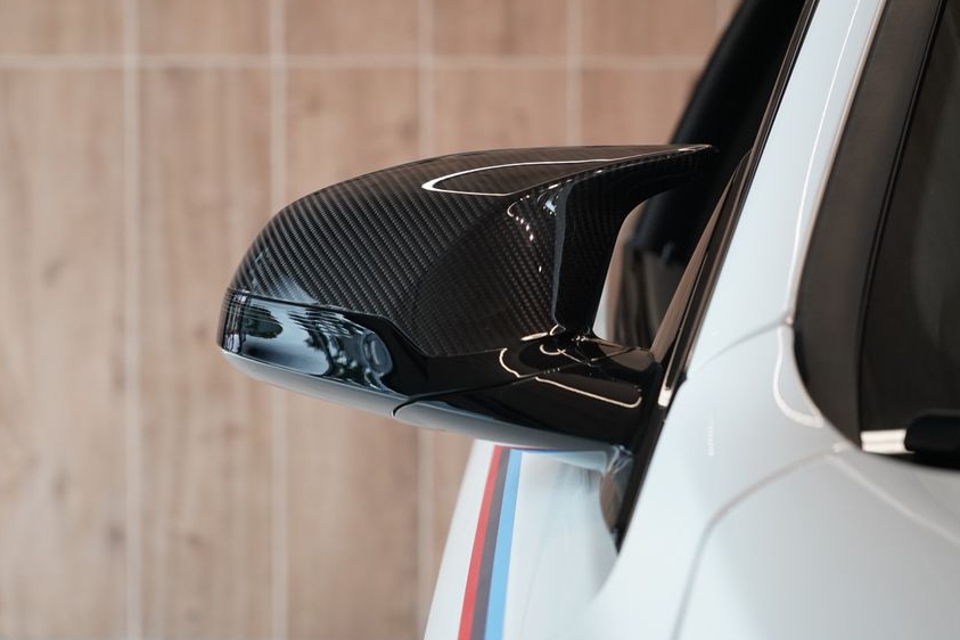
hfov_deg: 23.9
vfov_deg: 16.1
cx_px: 484
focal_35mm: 85
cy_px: 252
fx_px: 2266
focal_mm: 70
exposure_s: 1/160
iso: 2500
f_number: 5.6
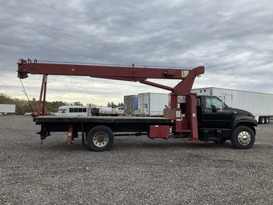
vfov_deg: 48.2
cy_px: 102
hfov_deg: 61.7
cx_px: 136
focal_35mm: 29
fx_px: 229
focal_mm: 3
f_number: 1.8
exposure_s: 1/1195
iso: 25
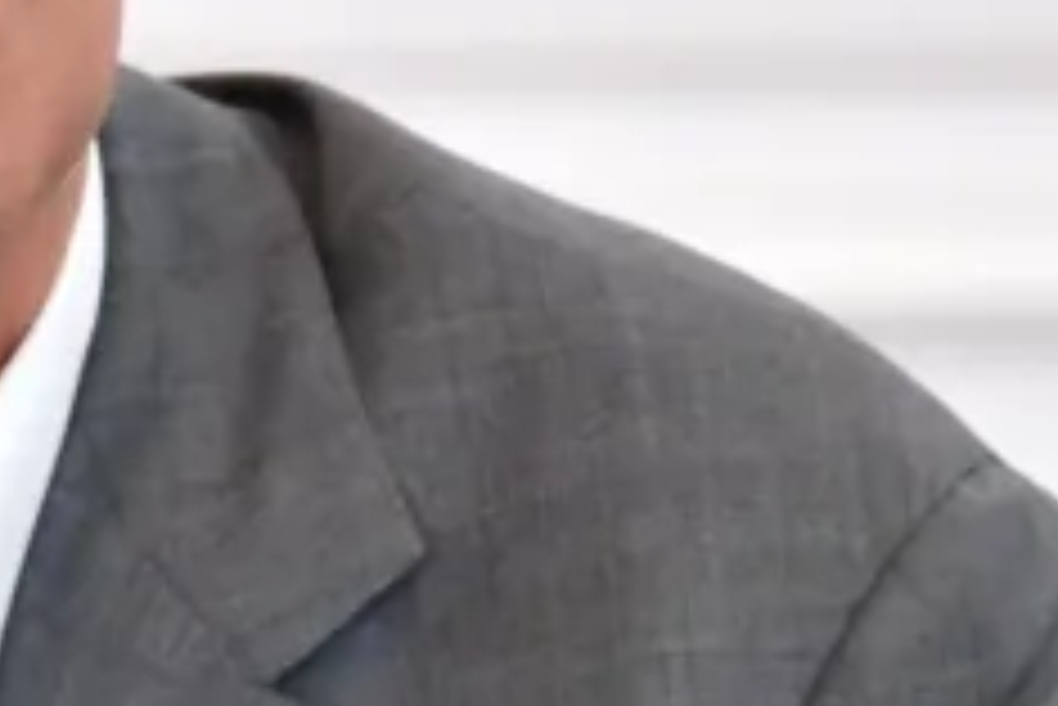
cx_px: -419
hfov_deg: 1.5
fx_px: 40521
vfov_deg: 1.0
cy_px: 702
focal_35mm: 1378
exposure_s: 1/500
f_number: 4.5
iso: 8000
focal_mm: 180
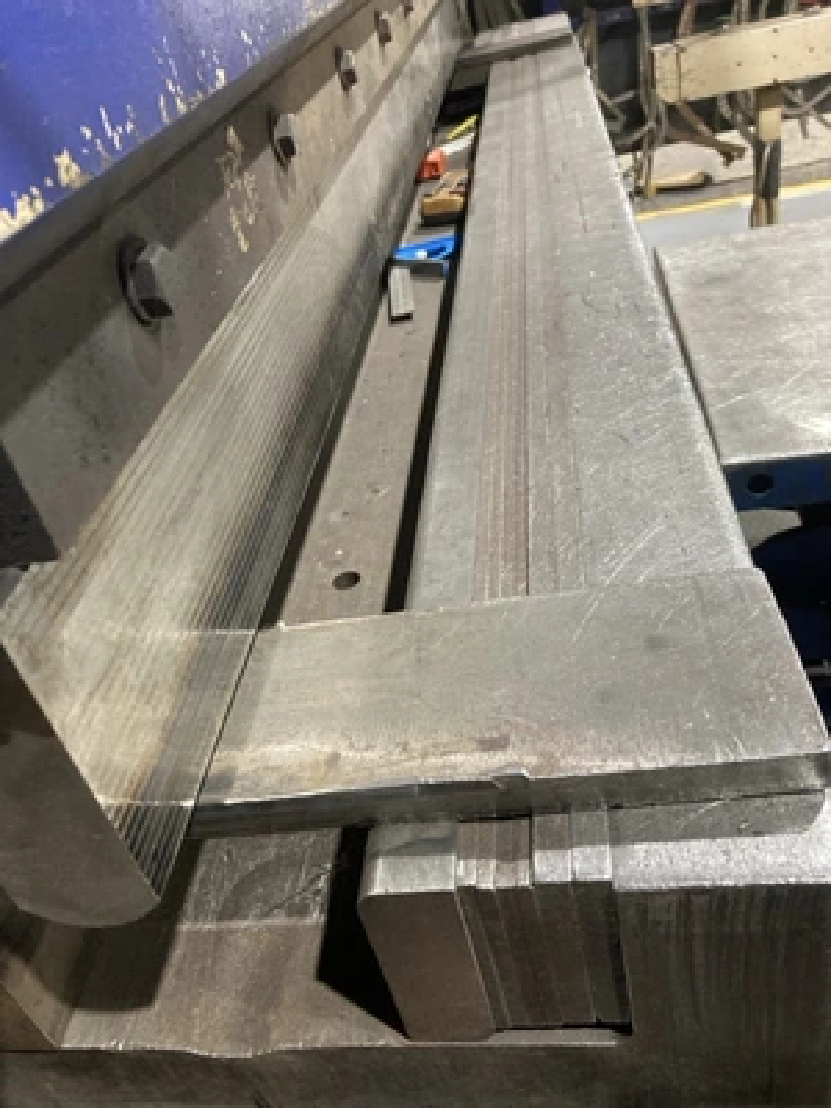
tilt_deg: -33.7
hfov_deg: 49.7
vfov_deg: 63.4
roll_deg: +14.1
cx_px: 416
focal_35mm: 28
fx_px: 896
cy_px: 554
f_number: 1.8
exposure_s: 1/40
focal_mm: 3.99
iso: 250
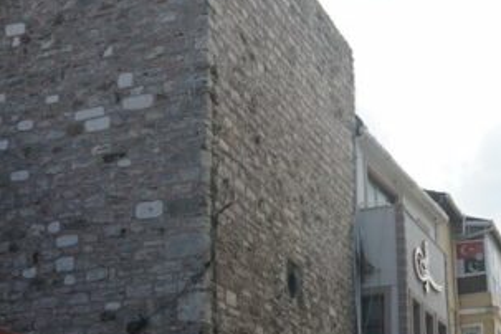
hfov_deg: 25.1
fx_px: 1127
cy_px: 341
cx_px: 263
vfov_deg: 16.5
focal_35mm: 81
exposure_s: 1/160
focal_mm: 24
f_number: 8
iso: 100
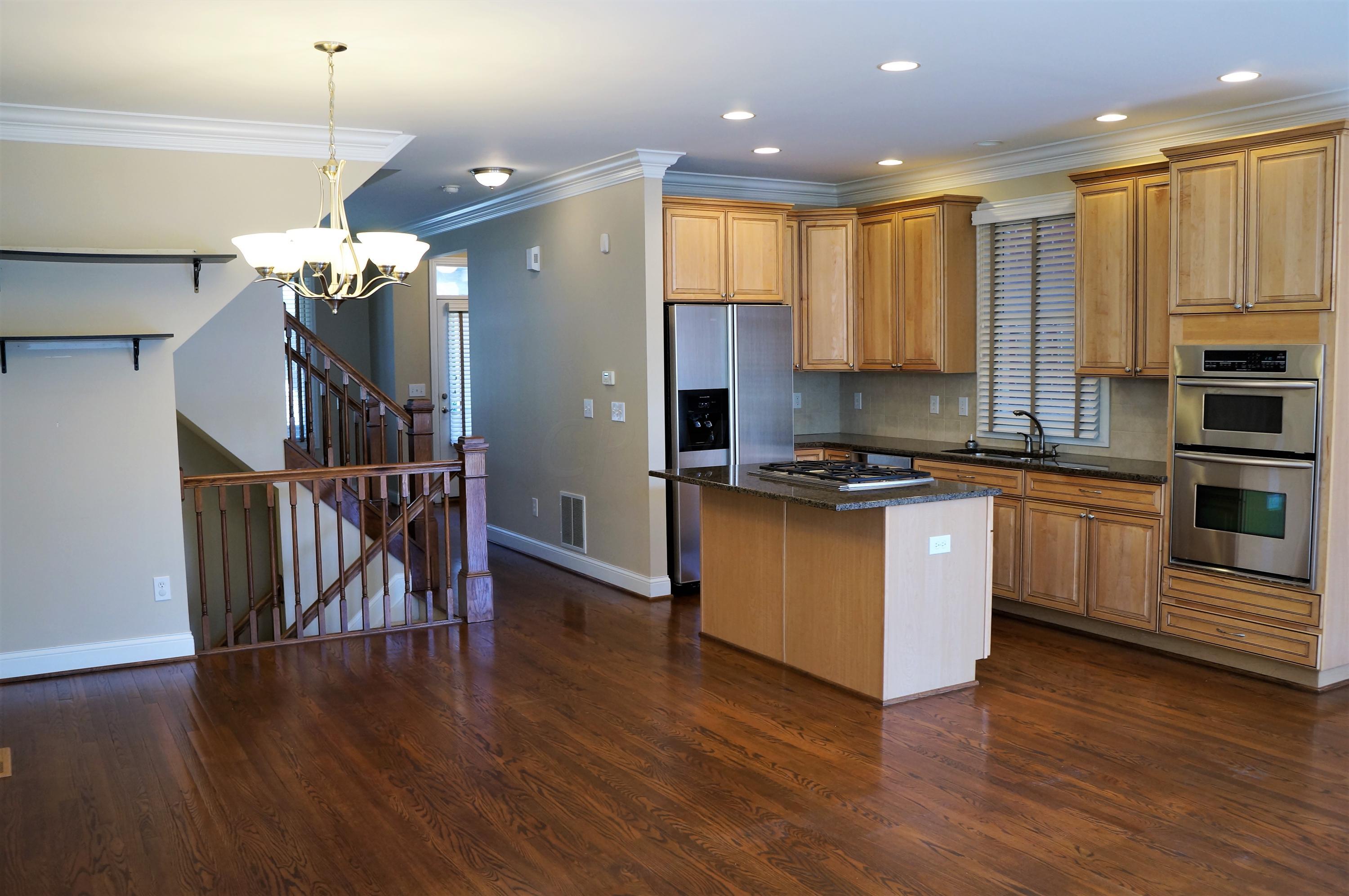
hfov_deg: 62.0
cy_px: 448
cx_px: 674
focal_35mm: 30
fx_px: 1123
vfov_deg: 43.5
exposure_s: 1/60
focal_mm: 20
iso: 400
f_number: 4
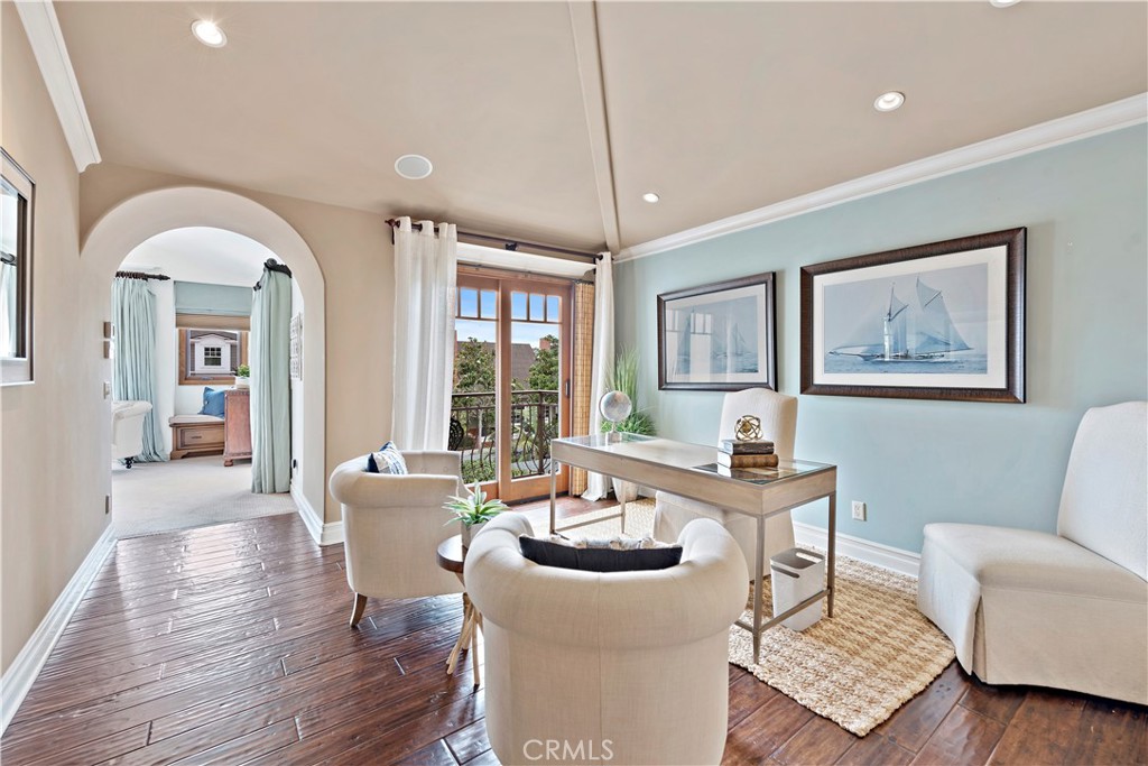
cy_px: 383
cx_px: 574
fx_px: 446
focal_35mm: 14
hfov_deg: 104.2
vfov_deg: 81.2
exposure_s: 1/1.67
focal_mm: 14
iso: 125
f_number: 7.1
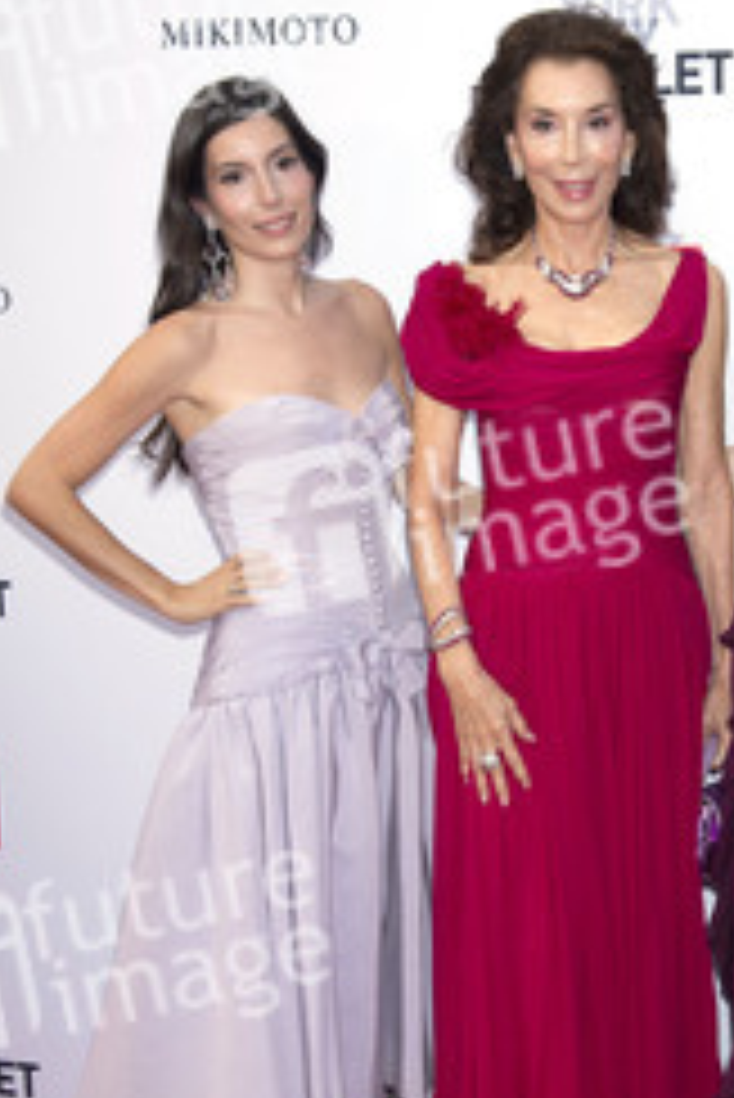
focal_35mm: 72
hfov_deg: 18.8
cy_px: 734
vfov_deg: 27.9
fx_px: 2199
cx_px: 590
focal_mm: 44
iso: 500
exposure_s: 1/200
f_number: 5.6
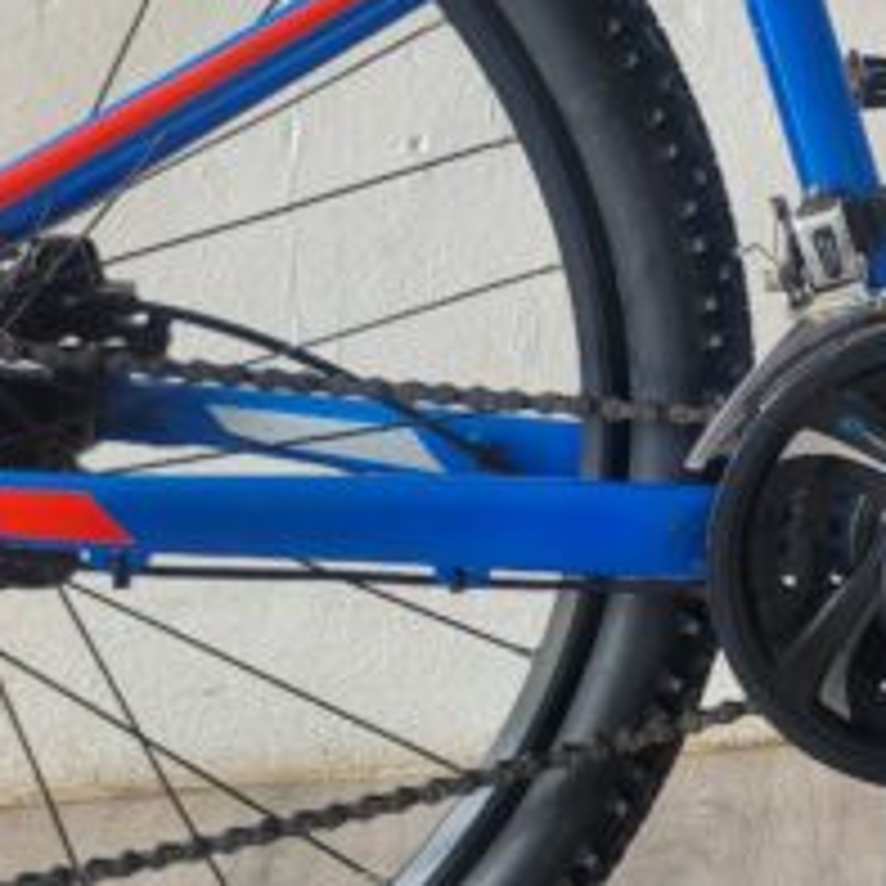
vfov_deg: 24.2
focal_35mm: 70
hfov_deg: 22.1
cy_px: 139
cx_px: 1156
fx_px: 2027
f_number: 1.8
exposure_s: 1/120
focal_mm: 5.4
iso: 125
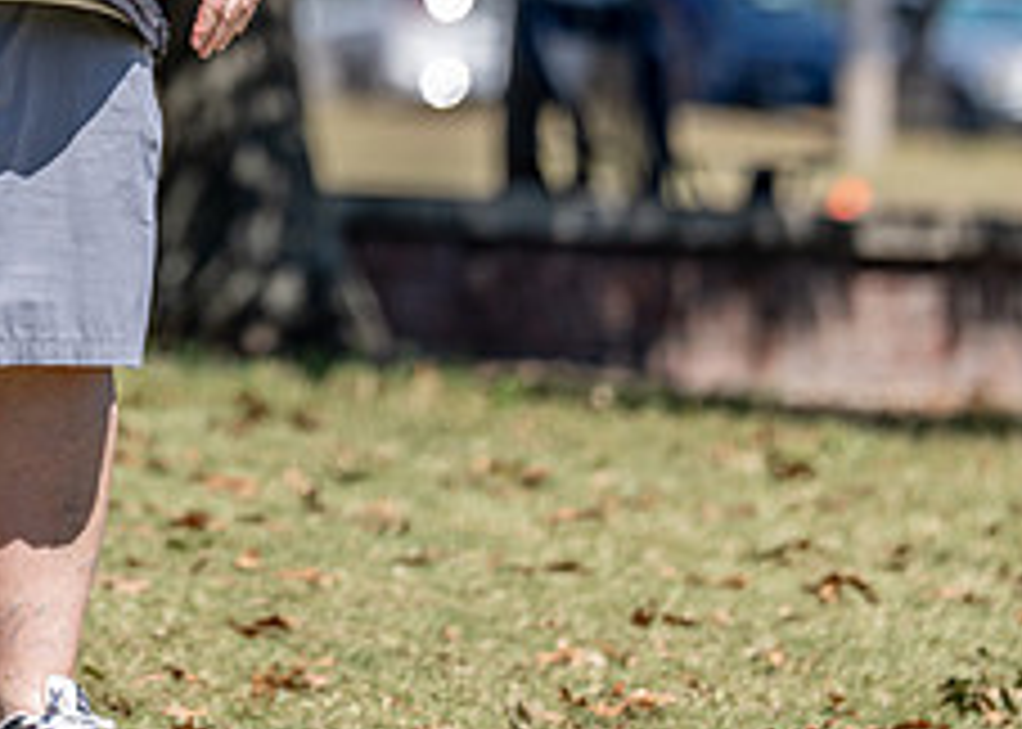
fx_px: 15147
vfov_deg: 2.8
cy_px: -276
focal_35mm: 522
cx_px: -116
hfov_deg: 3.9
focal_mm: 171
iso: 100
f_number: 2.8
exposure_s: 1/1600
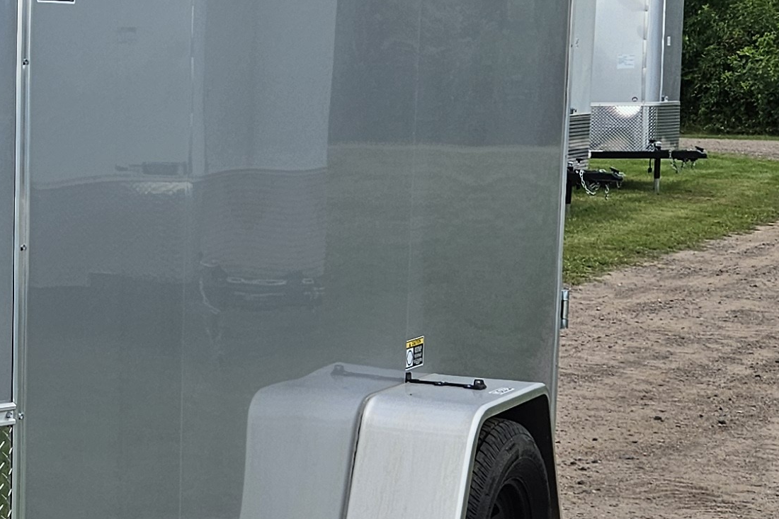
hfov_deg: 21.6
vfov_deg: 15.7
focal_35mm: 87
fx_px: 1882
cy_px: 300
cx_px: -166
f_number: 1.8
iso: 40
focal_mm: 5.4
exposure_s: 1/2000
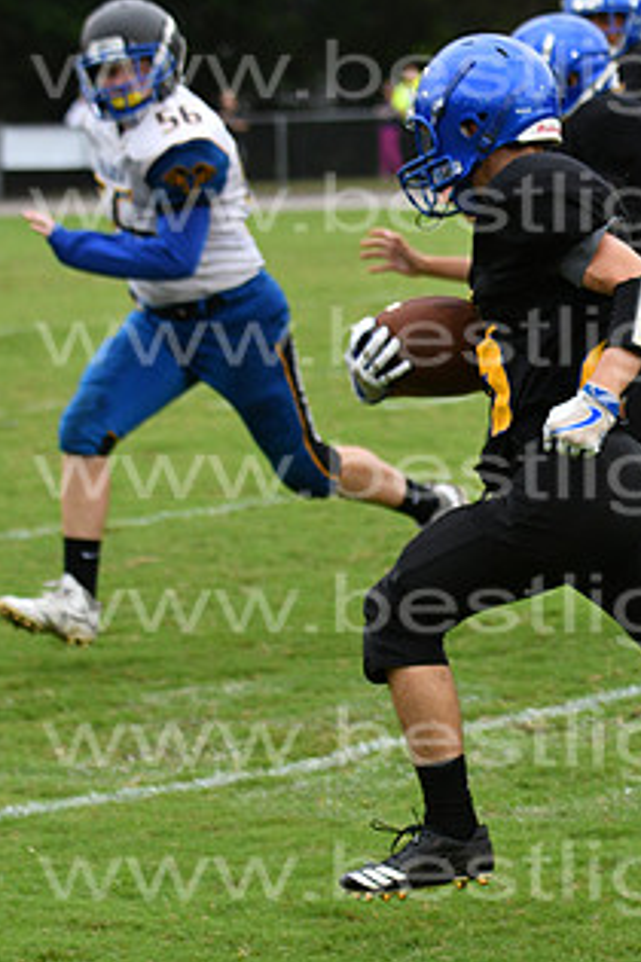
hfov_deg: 3.5
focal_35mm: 387
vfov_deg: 5.3
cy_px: 411
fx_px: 10335
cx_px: 733
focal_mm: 140
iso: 800
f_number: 3.5
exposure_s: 1/2000
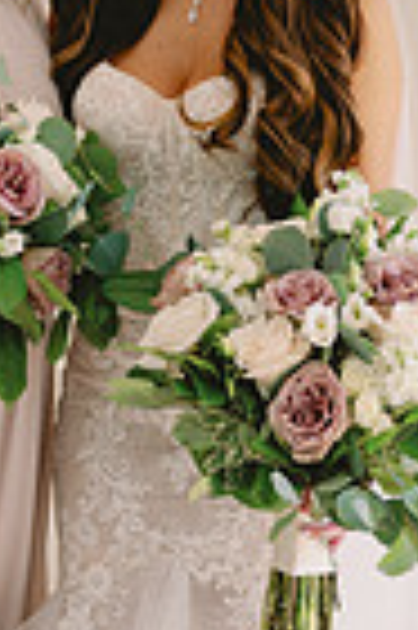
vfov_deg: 12.8
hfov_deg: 8.5
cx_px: 124
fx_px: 2811
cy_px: 333
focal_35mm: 161
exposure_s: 1/320
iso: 320
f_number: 2
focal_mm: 50
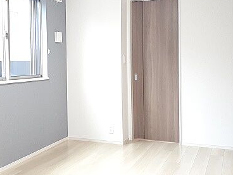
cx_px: 79
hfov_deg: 40.0
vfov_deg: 30.8
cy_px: 73
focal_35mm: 47
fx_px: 316
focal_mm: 3.6
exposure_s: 1/33
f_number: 1.9
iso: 250
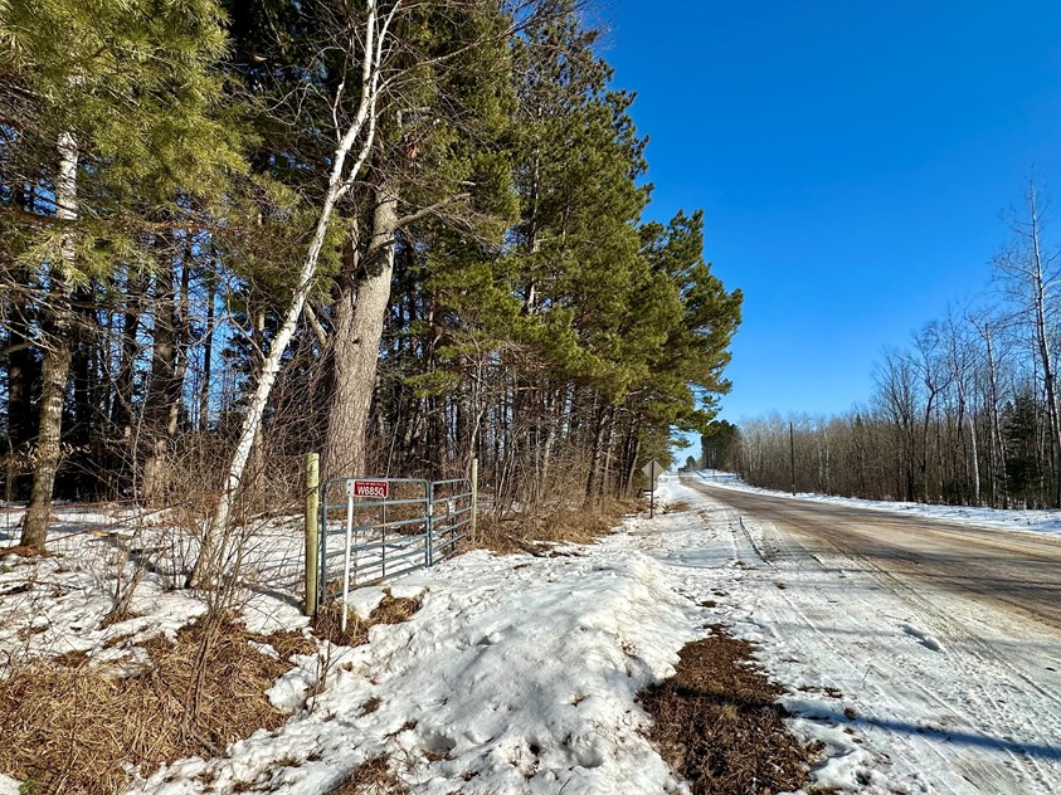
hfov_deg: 90.7
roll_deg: -0.2
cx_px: 477
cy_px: 449
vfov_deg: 74.4
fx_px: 521
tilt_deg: +3.5
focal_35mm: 17
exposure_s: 1/2817
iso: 50
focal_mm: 2.22
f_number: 2.2
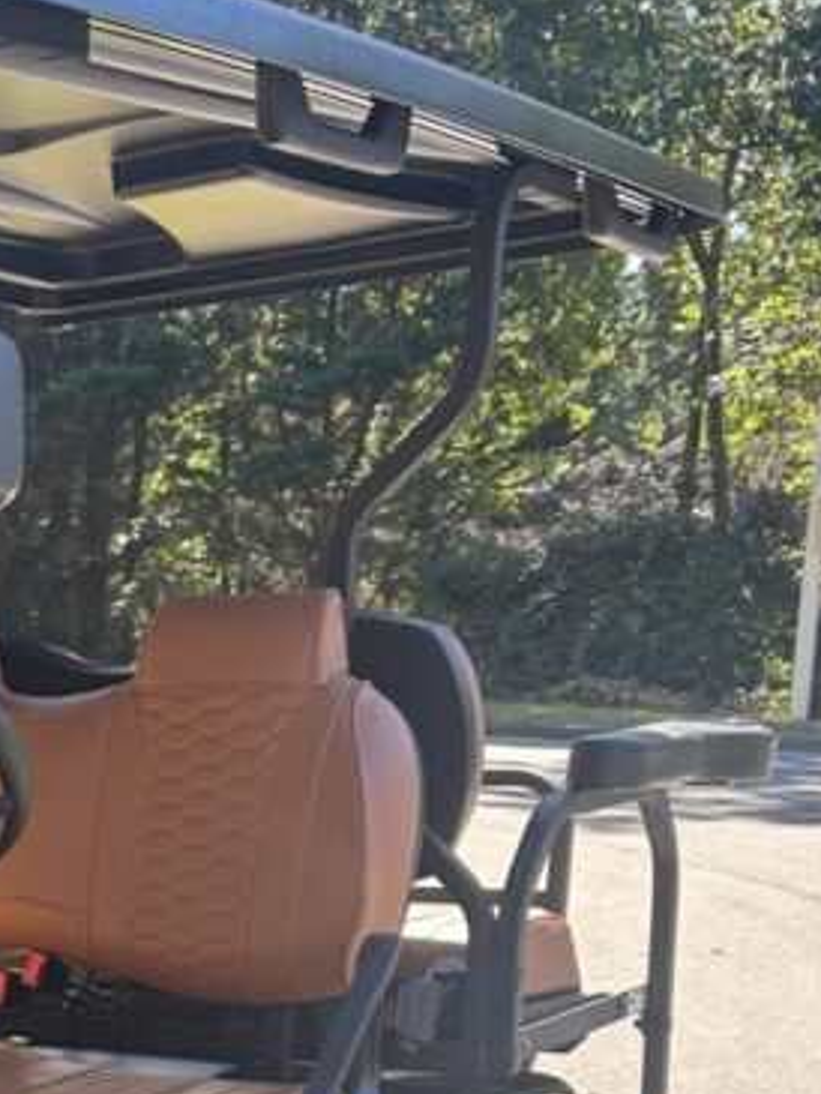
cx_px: -321
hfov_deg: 18.4
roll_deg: -0.4
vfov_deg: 24.7
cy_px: 1232
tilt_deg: -12.9
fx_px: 2307
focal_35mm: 73
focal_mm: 5.7
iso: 50
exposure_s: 1/326
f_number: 1.5
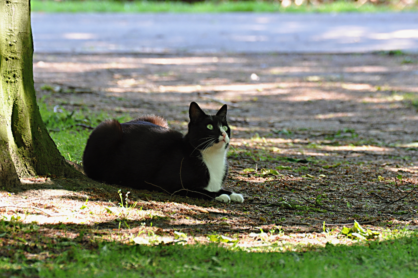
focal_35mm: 330
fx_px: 3827
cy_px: 139
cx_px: 209
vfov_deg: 4.2
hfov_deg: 6.3
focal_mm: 220
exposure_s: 1/10
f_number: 8
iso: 200
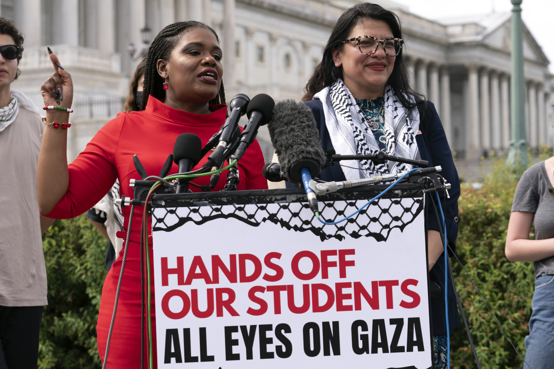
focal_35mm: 84
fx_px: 1293
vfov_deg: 16.3
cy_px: 184
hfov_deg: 24.2
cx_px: 277
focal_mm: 84
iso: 160
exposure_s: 1/400
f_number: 6.3
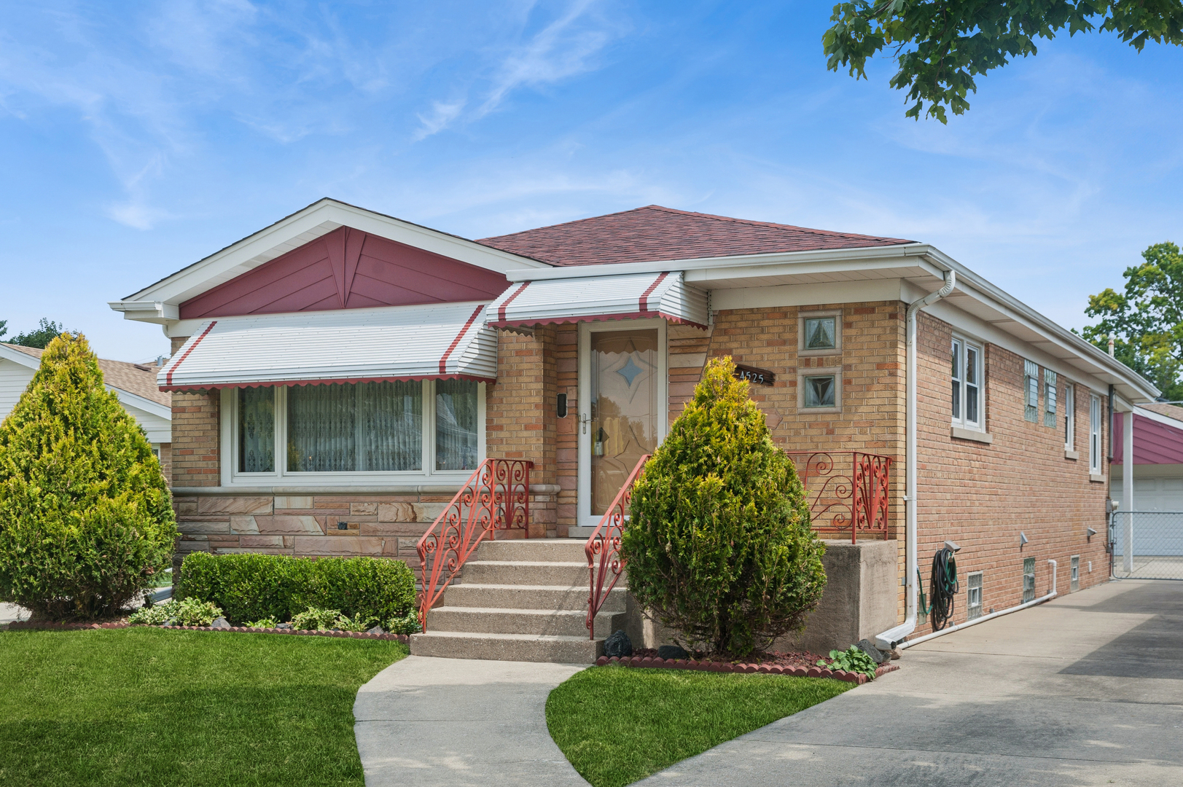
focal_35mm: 48
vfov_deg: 28.0
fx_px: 1576
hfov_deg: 41.1
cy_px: 394
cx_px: 592
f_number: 8
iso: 400
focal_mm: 48
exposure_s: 1/800
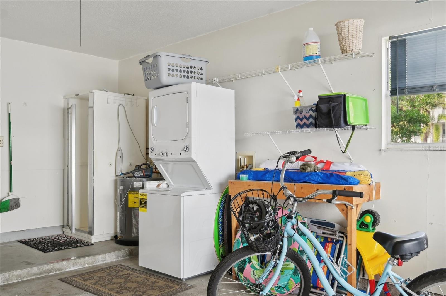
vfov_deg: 43.5
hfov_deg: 62.0
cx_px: 223
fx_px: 371
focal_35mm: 30
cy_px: 148
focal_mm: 30
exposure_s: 1/30
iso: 400
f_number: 8
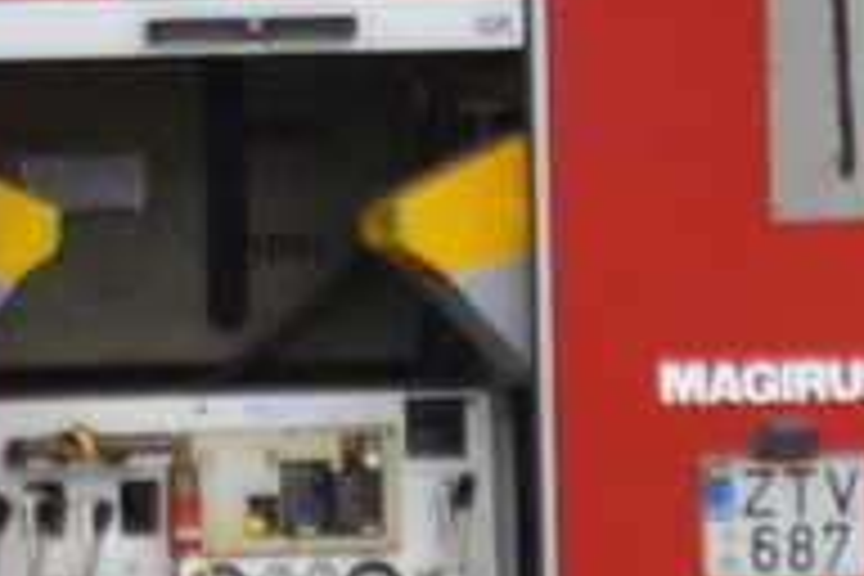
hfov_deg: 2.0
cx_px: -1125
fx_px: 24886
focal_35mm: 1037
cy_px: 342
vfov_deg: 1.3
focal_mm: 92
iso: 500
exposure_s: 1/200
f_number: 5.6
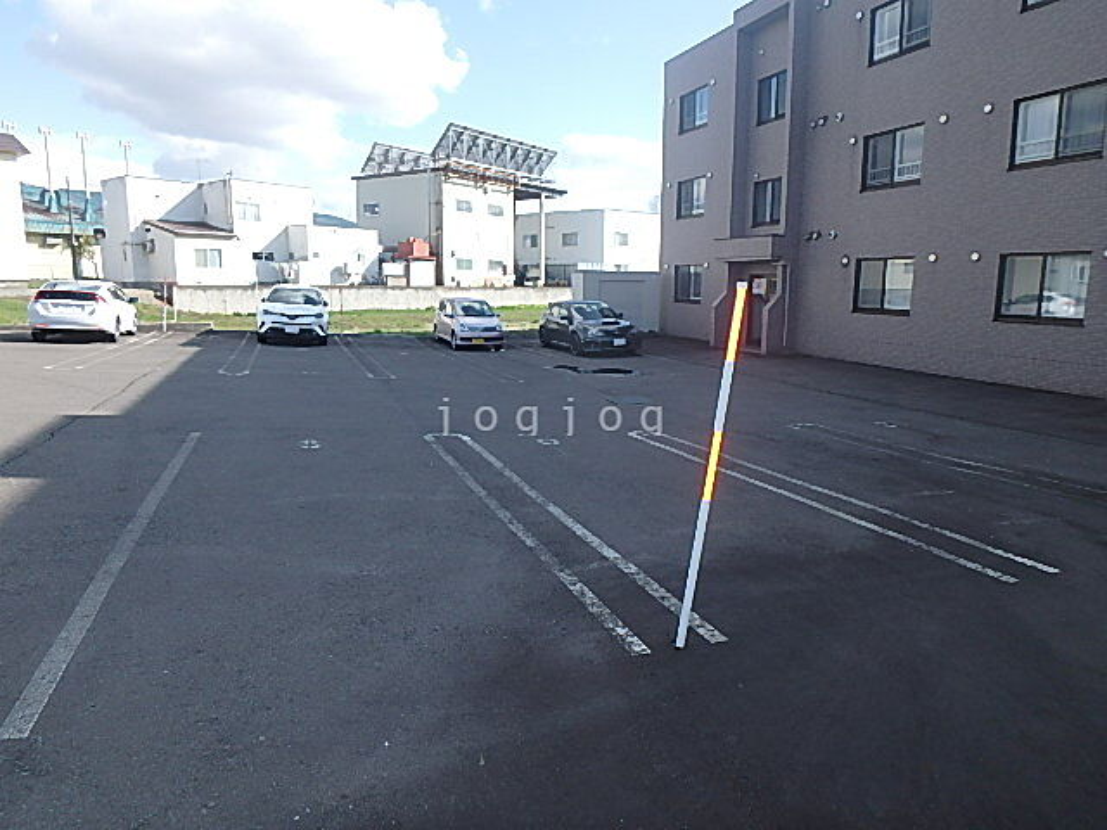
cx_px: 554
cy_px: 415
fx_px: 672
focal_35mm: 21
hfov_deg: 79.0
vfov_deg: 63.4
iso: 125
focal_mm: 3.7
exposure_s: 1/640
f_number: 3.5
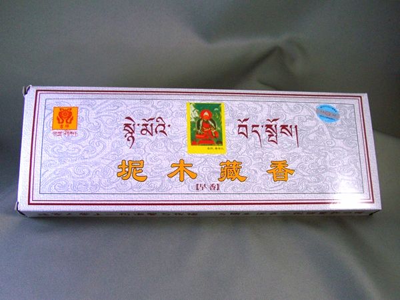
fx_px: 439
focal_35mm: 38
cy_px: 150
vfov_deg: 37.7
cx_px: 200
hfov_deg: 49.0
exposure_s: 1/125
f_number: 2.8
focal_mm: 7.9
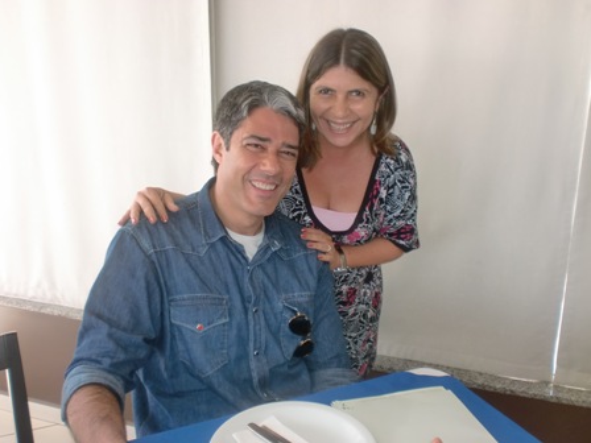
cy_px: 222
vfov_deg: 40.7
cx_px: 296
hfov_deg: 52.6
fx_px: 598
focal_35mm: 35
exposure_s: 1/60
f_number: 3.1
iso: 80
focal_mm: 6.3
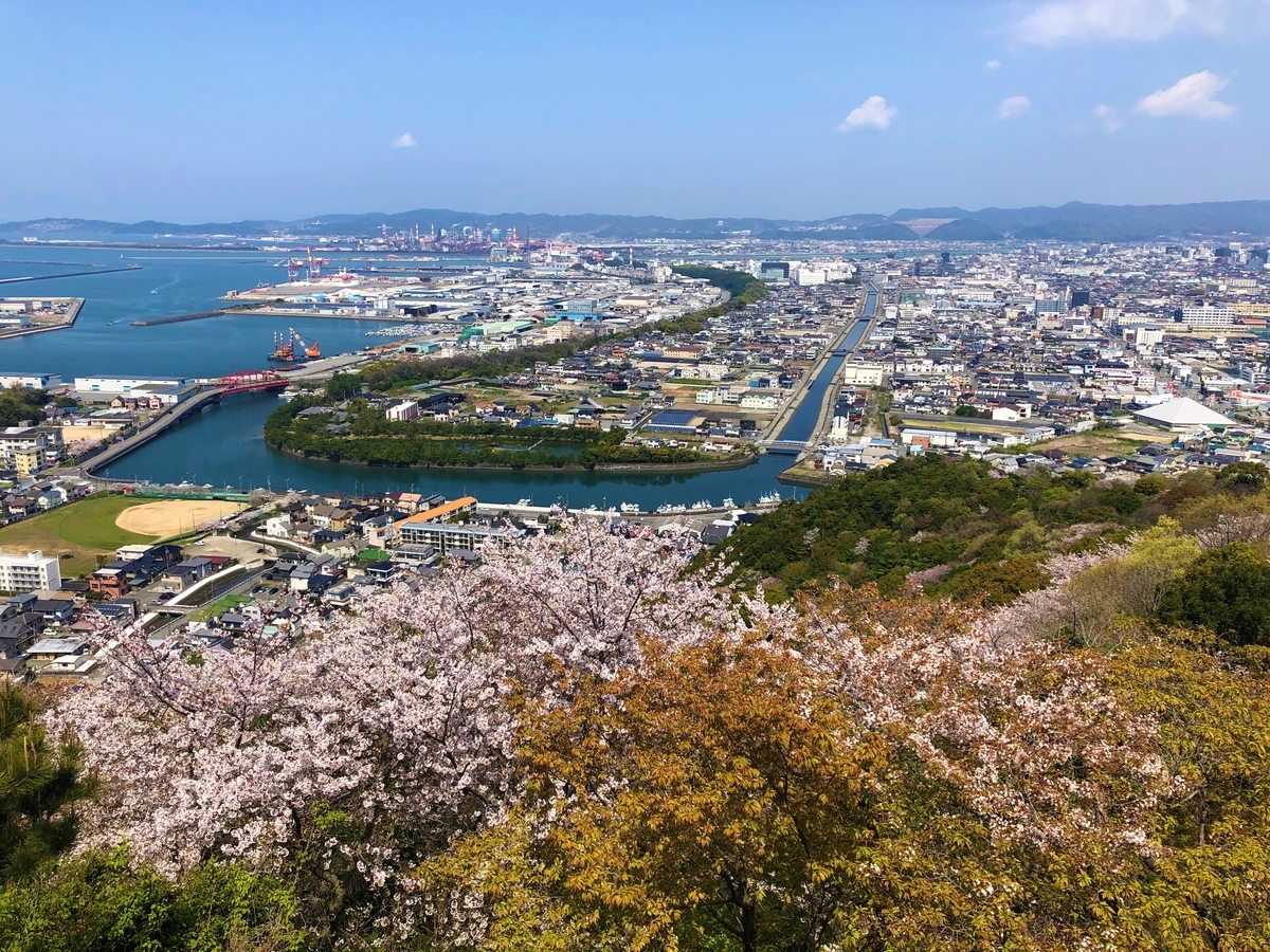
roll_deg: -0.3
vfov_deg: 49.7
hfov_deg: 63.4
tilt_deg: -12.1
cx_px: 635
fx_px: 1027
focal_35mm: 28
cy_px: 476
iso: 25
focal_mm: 3.99
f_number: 1.8
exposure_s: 1/2433
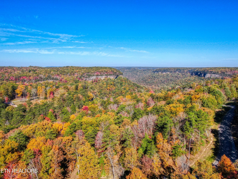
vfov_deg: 53.1
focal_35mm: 26
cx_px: 119
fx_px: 179
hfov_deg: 67.3
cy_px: 90
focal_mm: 4.6
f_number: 2.9
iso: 100
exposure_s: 1/1000
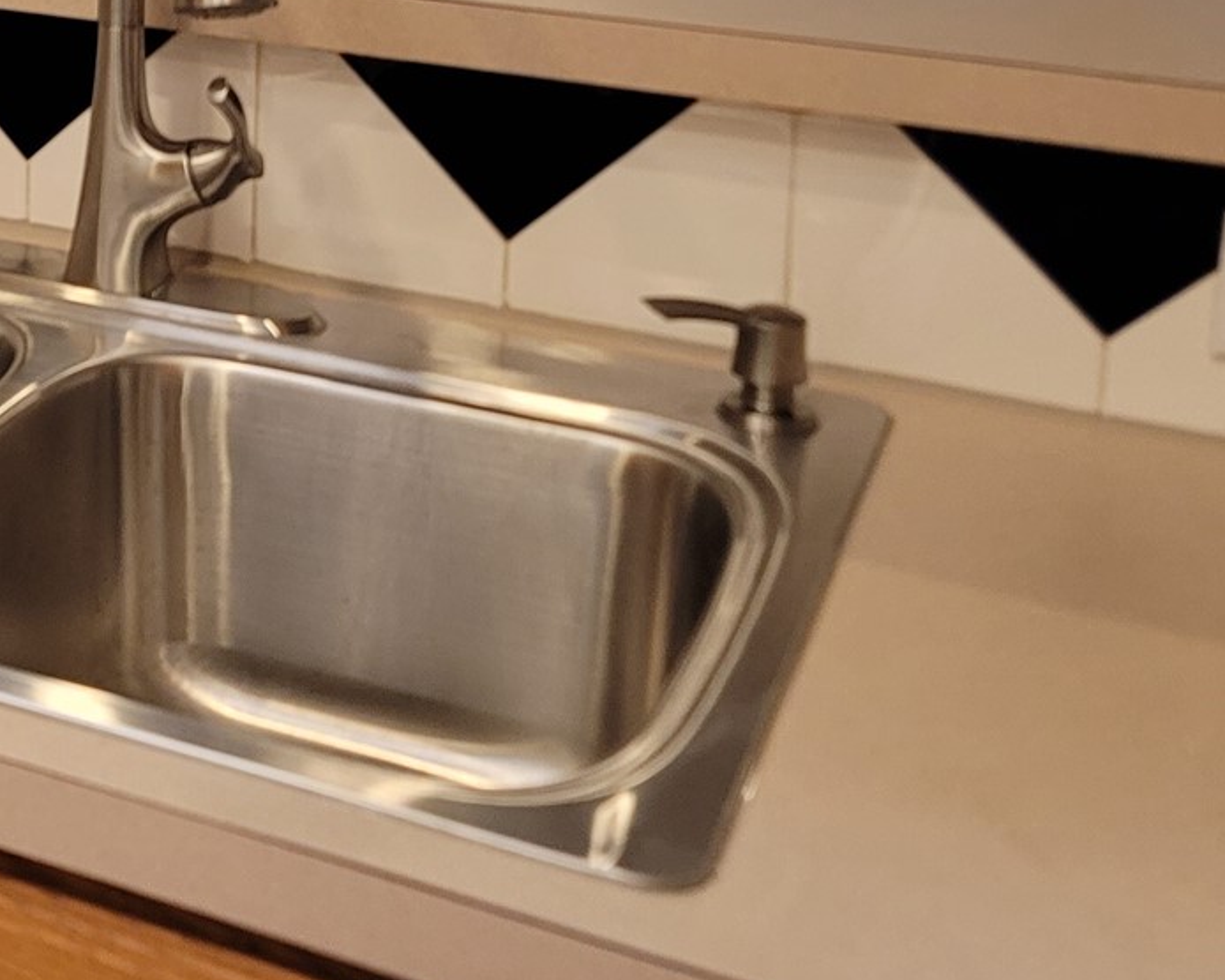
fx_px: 2610
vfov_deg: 19.9
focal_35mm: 72
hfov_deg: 23.3
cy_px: -219
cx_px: -381
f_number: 1.8
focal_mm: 7
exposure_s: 1/120
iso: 320
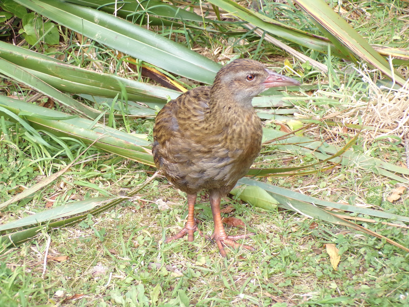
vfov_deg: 19.9
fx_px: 874
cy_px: 154
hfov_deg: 26.3
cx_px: 204
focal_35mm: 74
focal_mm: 13.3
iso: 219
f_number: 3.9
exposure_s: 1/50
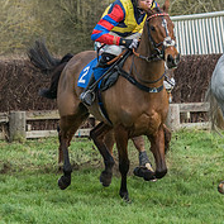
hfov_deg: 7.8
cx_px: 145
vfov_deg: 7.8
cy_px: 71
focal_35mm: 224
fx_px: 1640
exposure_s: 1/1000
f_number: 4
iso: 800
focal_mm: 70
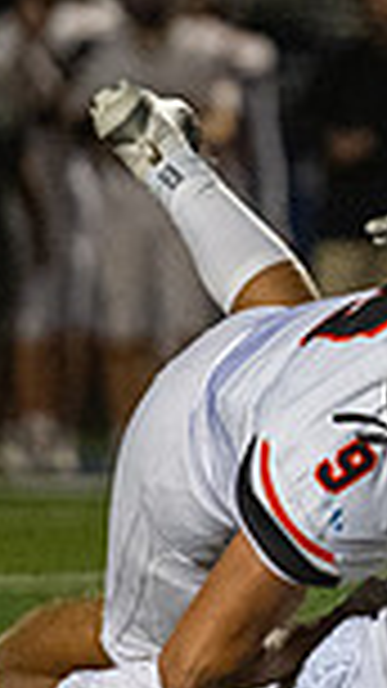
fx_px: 18819
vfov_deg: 2.1
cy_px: 304
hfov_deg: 1.2
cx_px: 1016
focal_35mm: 1031
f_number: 2.8
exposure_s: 1/1600
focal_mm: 200
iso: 4000
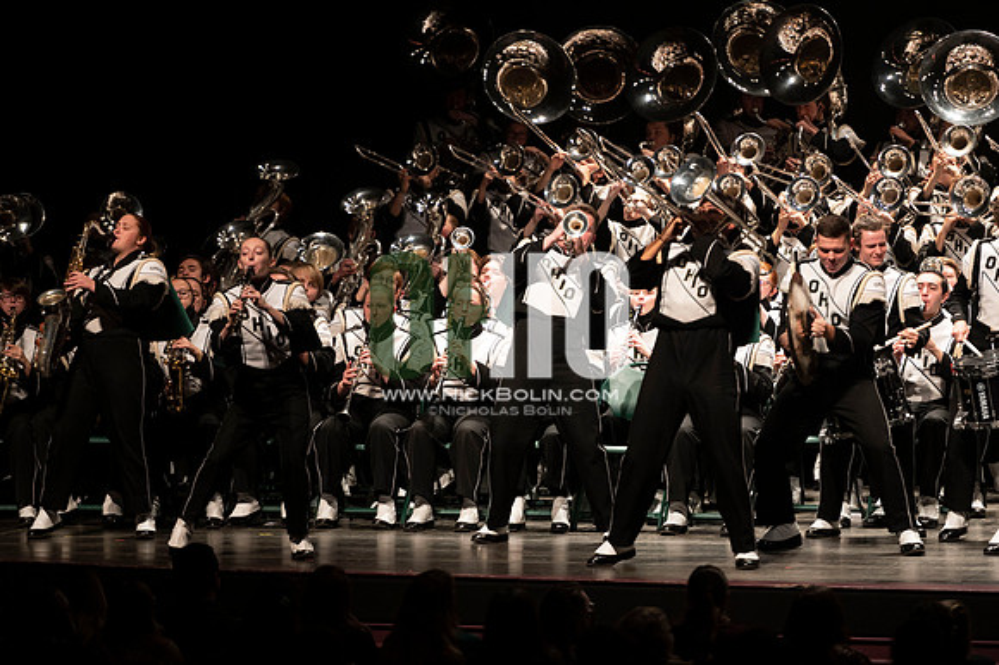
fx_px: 5547
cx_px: 500
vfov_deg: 6.9
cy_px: 332
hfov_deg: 10.3
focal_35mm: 200
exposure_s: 1/500
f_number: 2.8
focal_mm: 200
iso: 2500
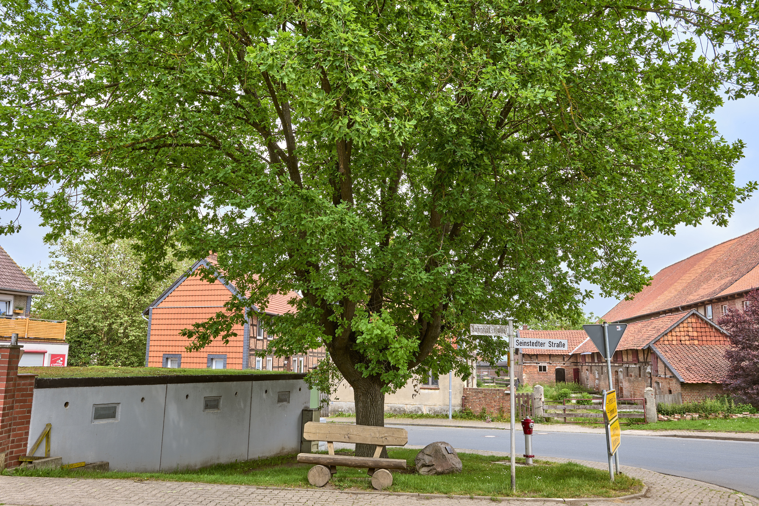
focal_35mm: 29
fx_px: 611
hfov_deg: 63.7
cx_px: 380
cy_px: 253
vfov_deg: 45.0
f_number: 11
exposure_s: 1/30
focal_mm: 29
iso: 64
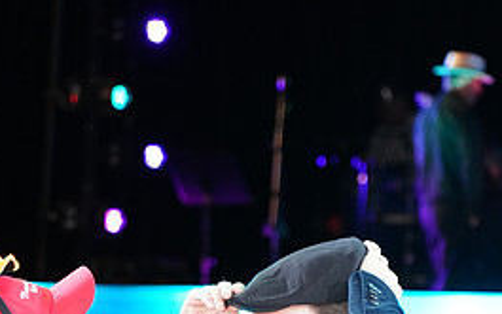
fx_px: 3203
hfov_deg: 9.0
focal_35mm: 234
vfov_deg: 5.6
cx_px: 247
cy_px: 515
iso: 2500
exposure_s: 1/250
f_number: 4
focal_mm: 105
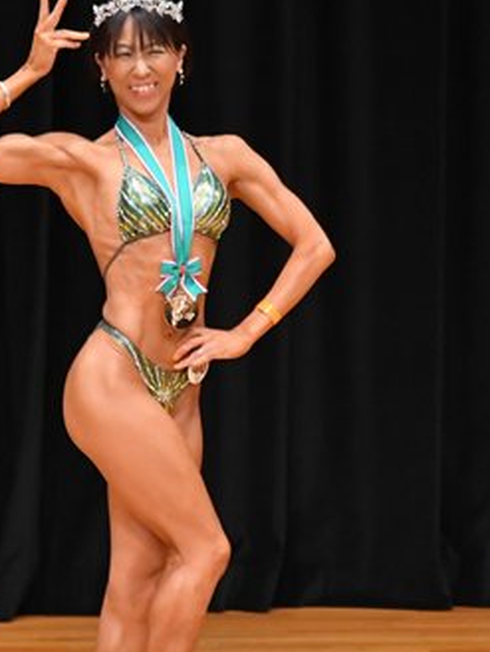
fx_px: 11524
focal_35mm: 611
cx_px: 168
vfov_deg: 3.2
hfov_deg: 2.4
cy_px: 361
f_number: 5.6
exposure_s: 1/400
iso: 4000
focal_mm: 180
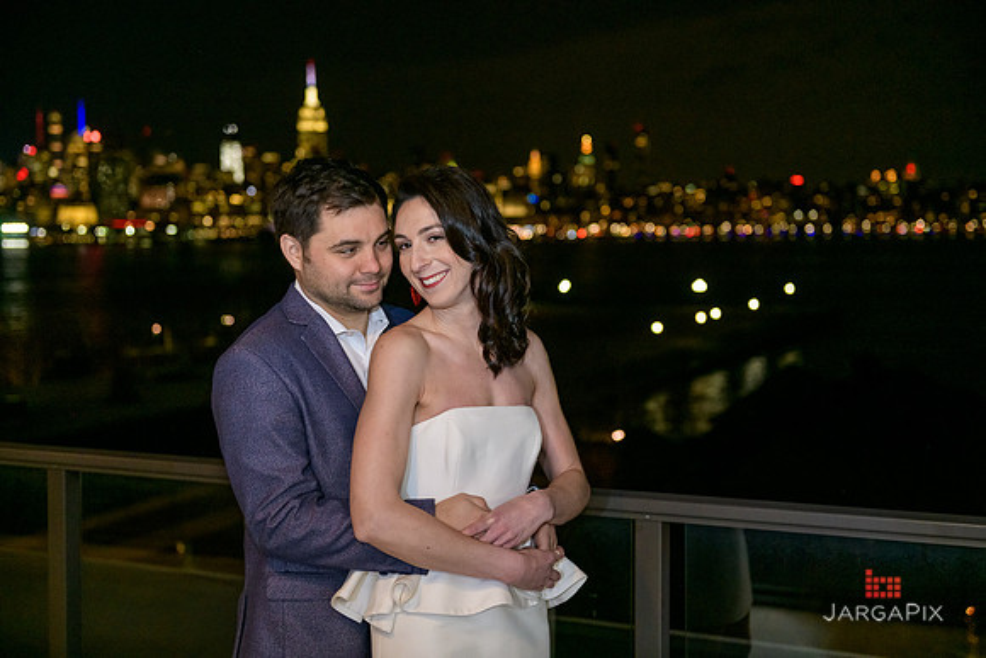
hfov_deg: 39.6
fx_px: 1370
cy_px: 329
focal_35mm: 50
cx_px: 493
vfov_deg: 27.0
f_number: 3.2
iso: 1600
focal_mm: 50
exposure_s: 1/125
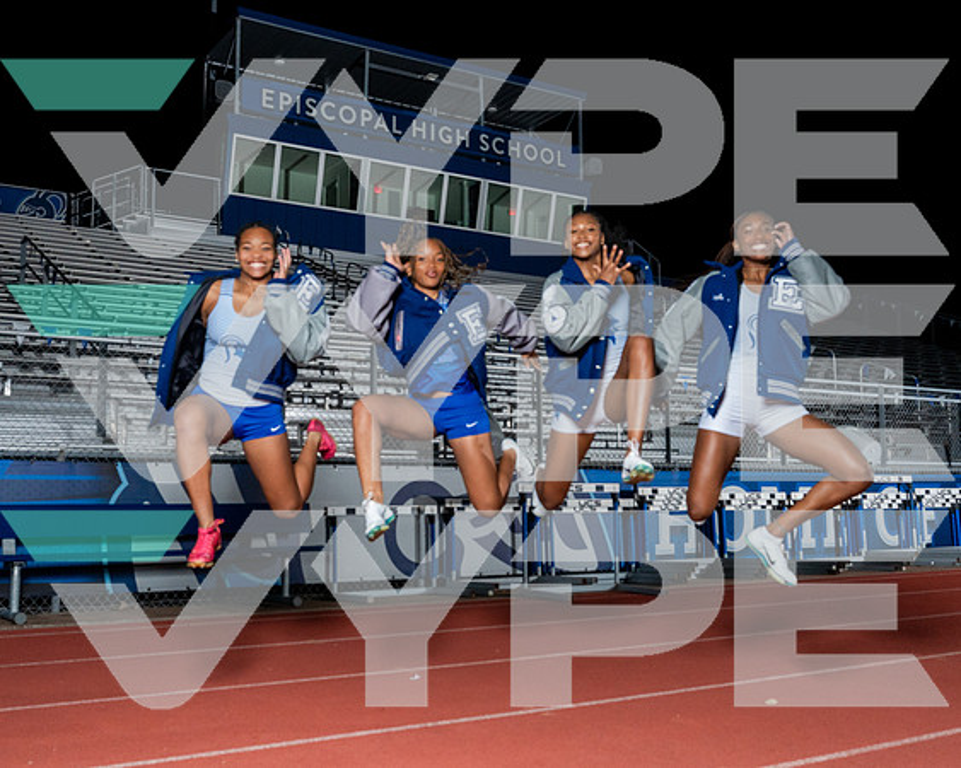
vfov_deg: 40.9
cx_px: 447
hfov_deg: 50.0
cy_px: 383
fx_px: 1031
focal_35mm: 36
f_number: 7.1
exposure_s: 1/250
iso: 1250
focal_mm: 28
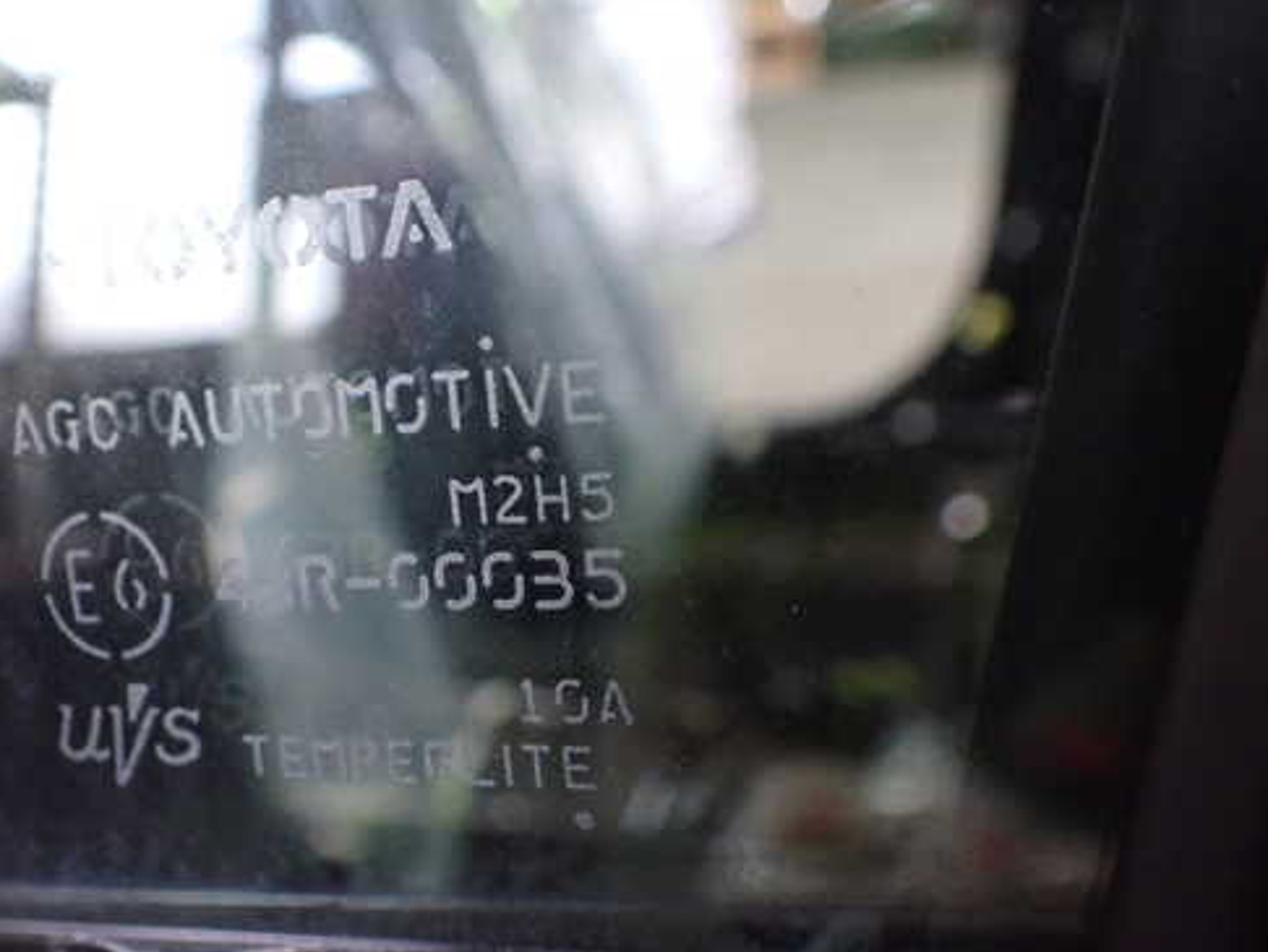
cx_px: 524
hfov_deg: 49.9
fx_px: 1356
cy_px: 519
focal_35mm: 37
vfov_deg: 38.7
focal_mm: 5.4
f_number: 2.3
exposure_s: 1/50
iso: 800
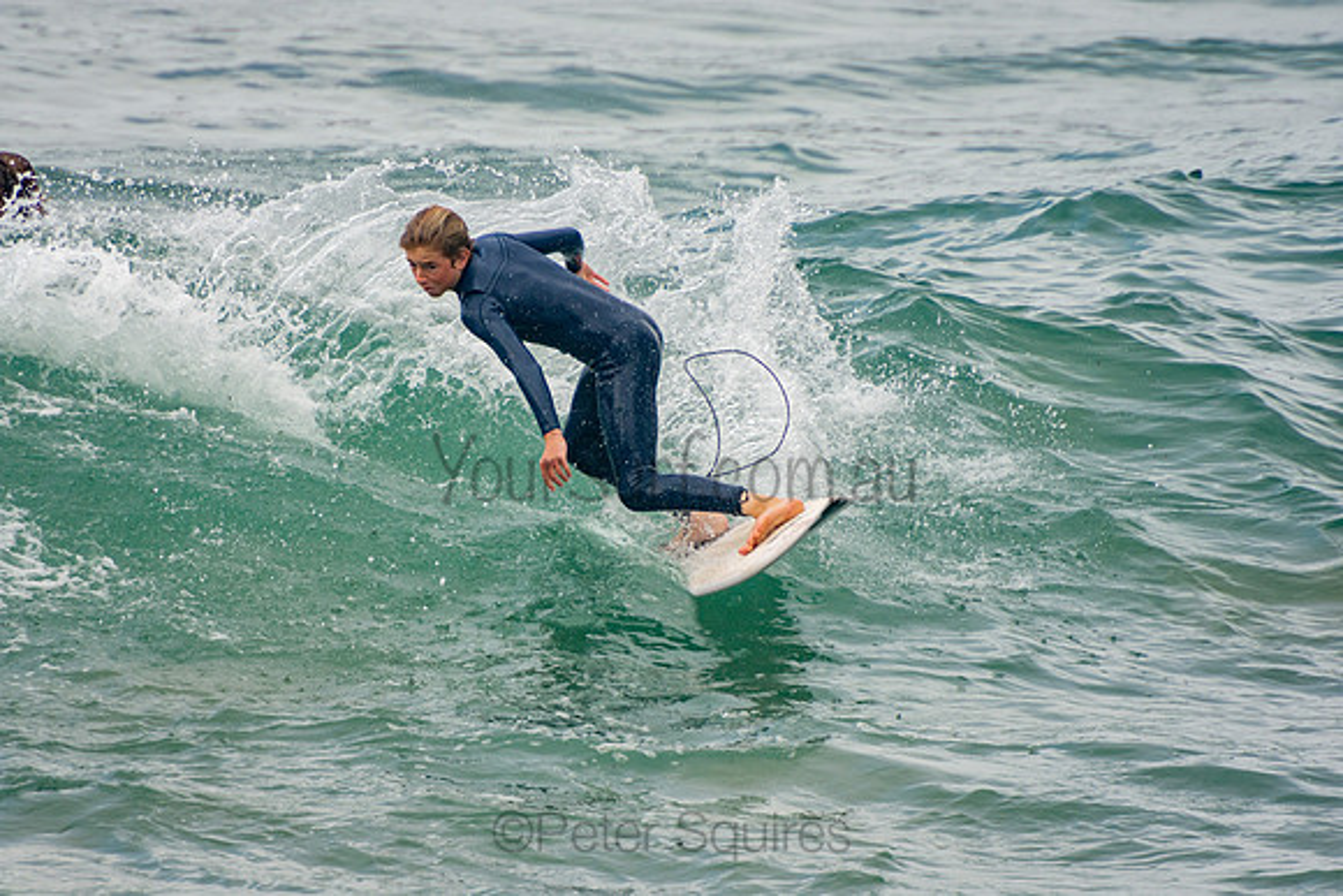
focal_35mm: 600
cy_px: 448
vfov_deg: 2.3
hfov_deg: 3.4
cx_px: 672
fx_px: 22388
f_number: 5.6
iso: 250
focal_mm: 400
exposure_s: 1/1250
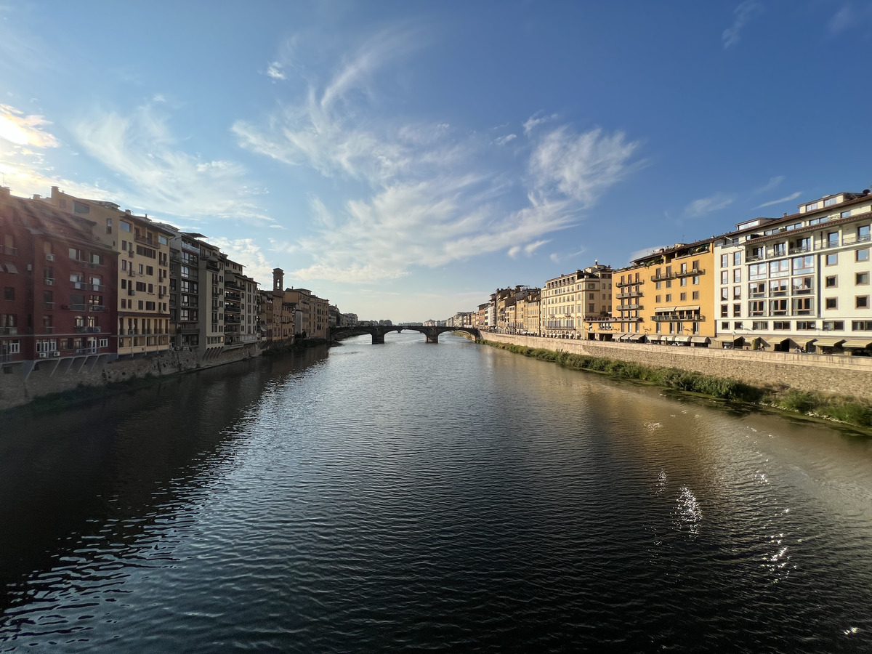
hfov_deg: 106.2
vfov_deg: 89.9
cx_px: 436
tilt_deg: -0.6
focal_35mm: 13
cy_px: 327
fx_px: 327
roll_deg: -0.2
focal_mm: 1.57
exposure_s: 1/3311
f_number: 1.8
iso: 32
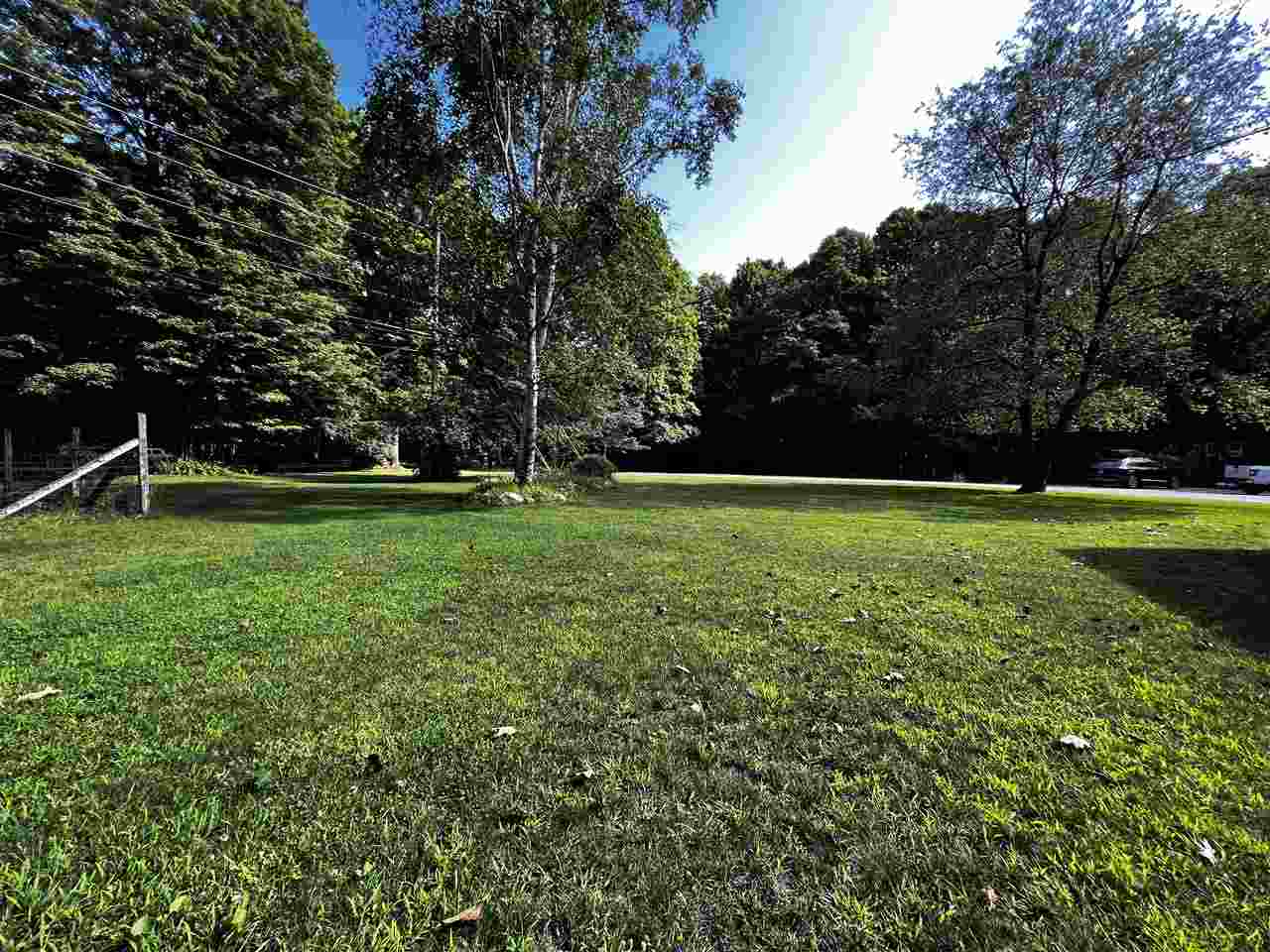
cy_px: 476
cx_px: 635
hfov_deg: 106.2
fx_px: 477
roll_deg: -1.2
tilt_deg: -4.6
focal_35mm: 13
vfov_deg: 89.9
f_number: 1.8
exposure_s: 1/184
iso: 32
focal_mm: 1.57
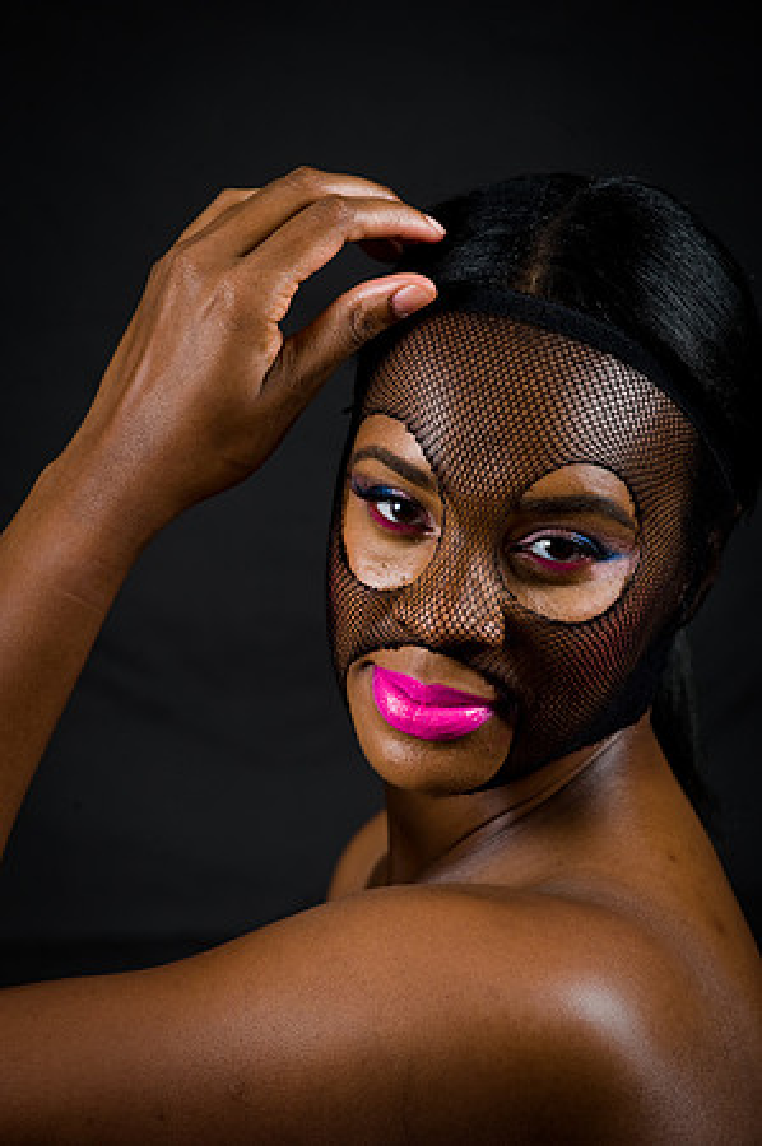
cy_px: 573
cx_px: 381
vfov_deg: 10.3
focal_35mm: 200
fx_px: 6364
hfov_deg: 6.9
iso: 200
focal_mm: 200
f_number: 5.6
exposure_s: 1/125
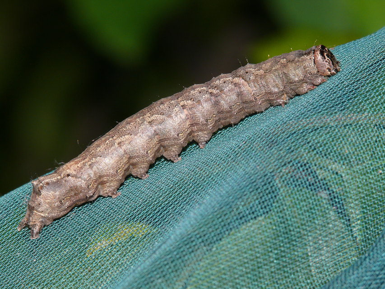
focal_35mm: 263
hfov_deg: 7.5
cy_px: 144
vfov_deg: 5.7
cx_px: 192
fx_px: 2926
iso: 100
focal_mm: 55.6
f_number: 11
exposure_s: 1/640
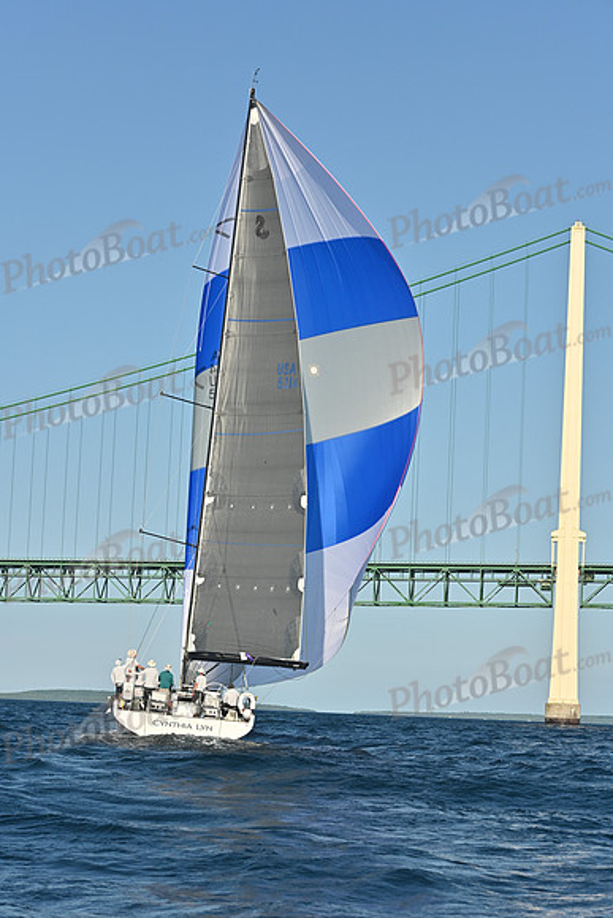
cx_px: 306
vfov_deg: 22.1
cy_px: 459
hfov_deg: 14.9
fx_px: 2348
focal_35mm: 92
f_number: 7.1
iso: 320
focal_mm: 92
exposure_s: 1/1600
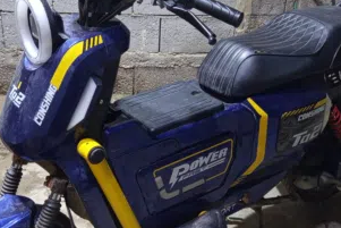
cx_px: 165
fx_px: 502
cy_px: 120
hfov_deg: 37.5
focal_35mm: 53
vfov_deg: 25.5
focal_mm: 5.24
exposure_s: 1/30
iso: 1155
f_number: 1.7
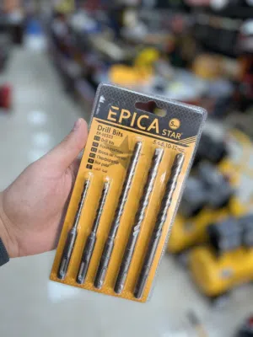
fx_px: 253
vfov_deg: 67.3
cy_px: 168
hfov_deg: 53.1
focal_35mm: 26
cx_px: 126
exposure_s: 1/142
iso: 32
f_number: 1.5
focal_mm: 5.7
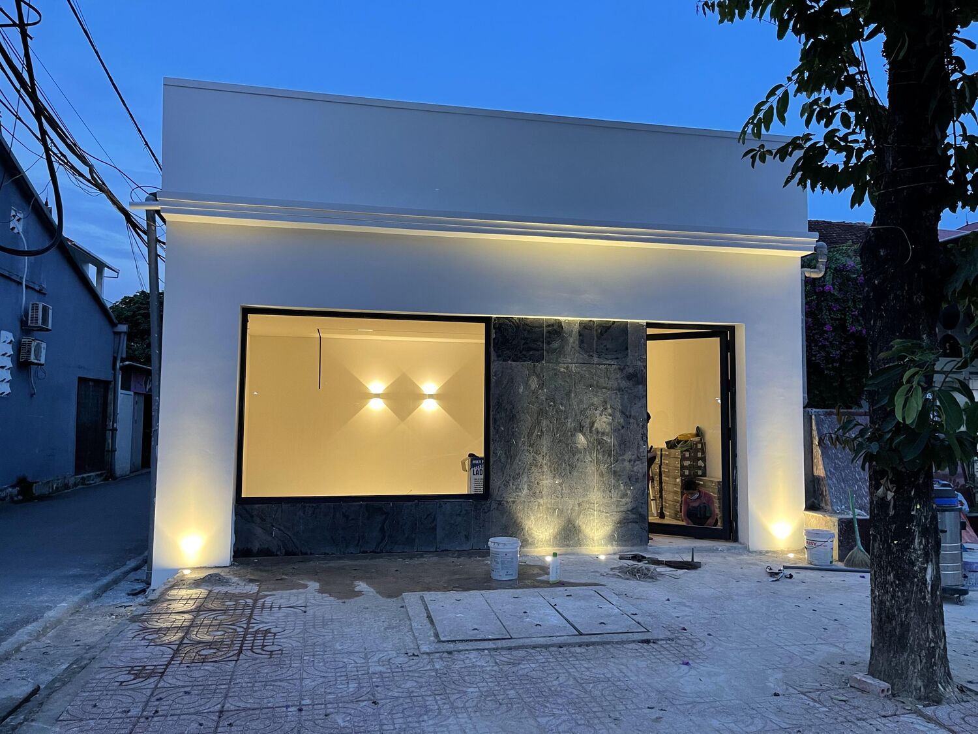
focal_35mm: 26
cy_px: 367
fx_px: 735
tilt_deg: +3.2
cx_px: 489
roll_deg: -1.0
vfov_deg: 53.1
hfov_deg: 67.3
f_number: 1.6
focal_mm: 5.1
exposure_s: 1/50
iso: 250
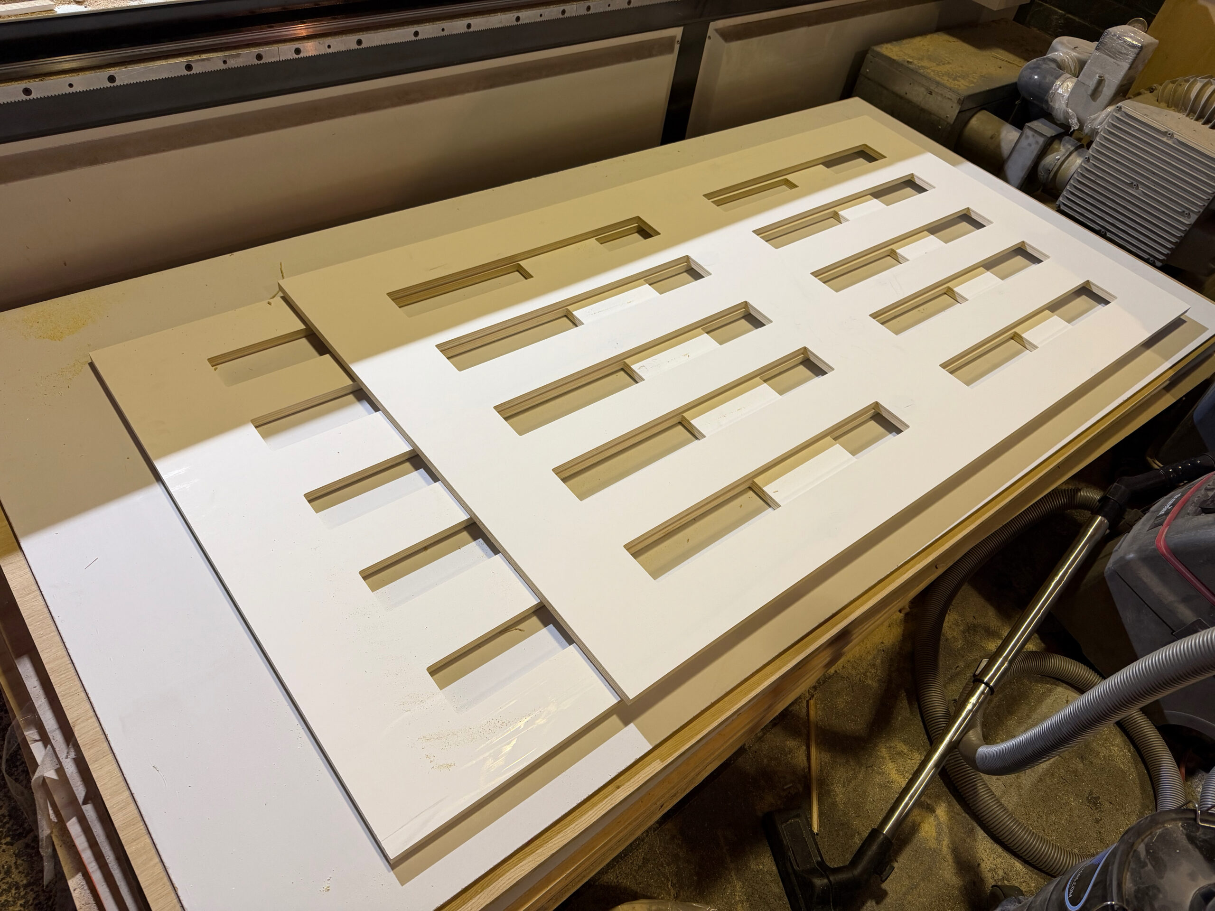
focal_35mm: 24
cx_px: 608
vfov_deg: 56.8
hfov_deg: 71.6
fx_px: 842
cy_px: 456
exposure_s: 1/50
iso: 160
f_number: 1.78
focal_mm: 6.76
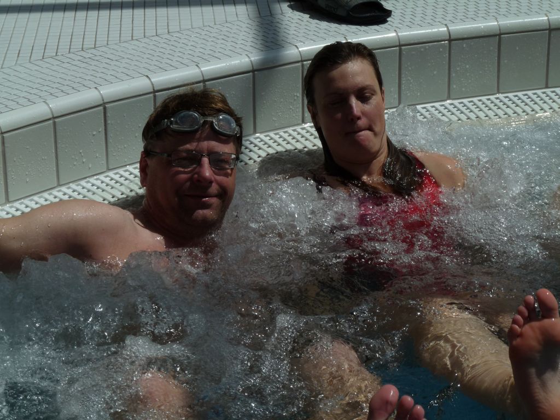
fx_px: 1585
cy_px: 210
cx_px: 280
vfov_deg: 15.1
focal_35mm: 98
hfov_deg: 20.0
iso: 100
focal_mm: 17.4
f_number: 8
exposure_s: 1/640
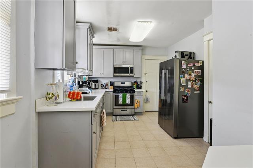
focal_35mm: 19
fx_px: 133
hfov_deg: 86.9
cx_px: 126
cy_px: 84
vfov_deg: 64.5
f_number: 11
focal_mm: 19
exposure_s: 1/25
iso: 800
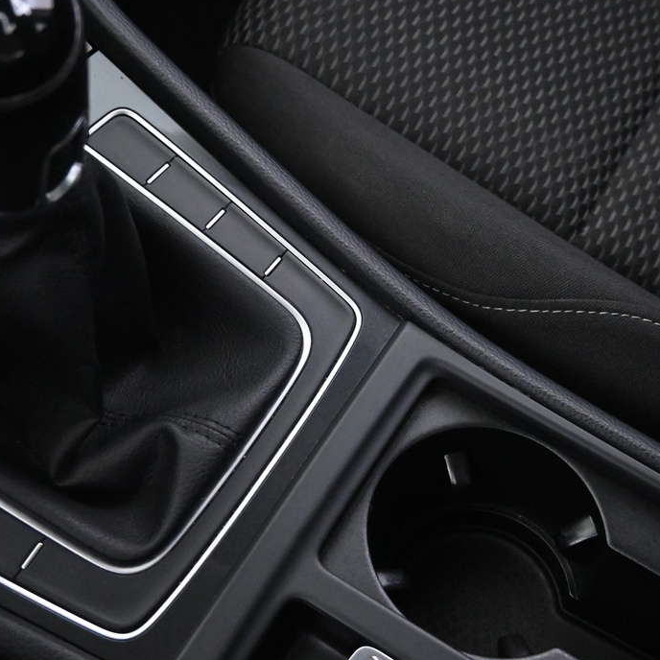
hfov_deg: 35.4
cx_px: 339
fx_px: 1035
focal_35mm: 48
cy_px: 375
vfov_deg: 35.3
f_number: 3.5
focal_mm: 16
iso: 4000
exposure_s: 1/40
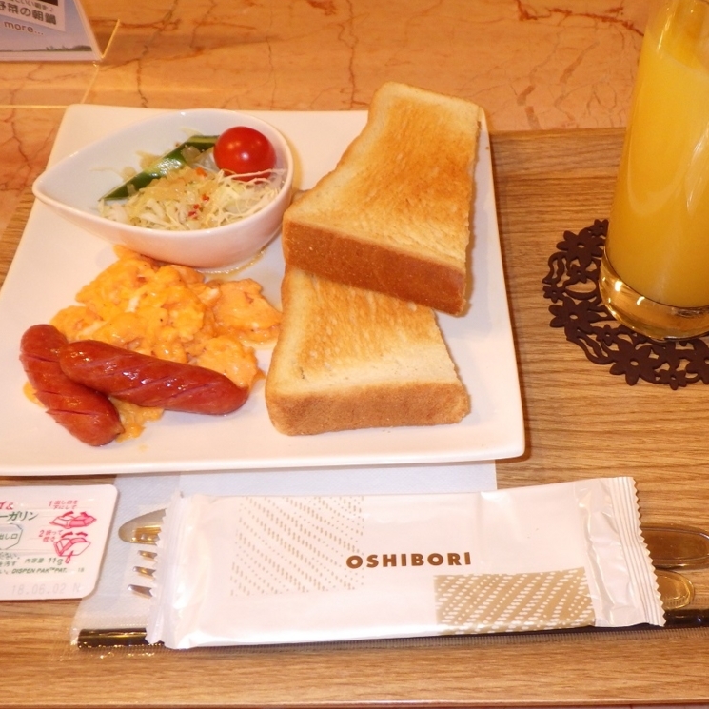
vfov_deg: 48.4
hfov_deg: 47.9
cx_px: 453
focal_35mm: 34
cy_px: 362
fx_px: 788
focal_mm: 5
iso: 320
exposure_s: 1/45
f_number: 3.5
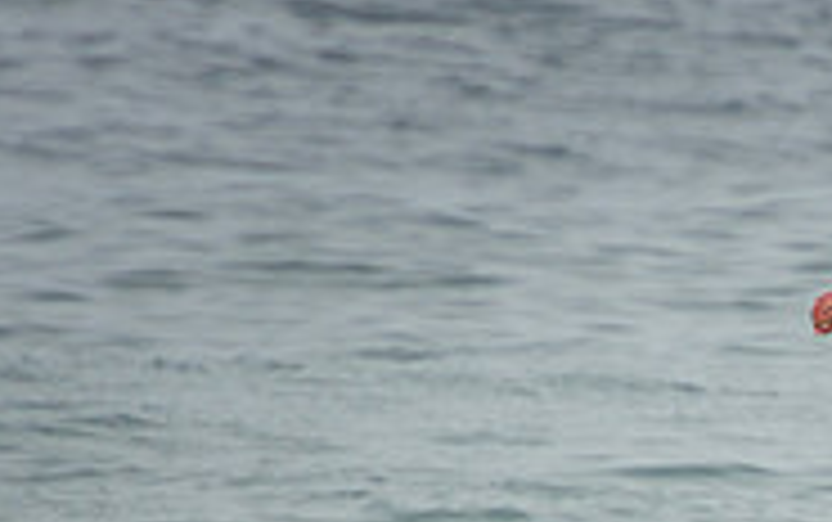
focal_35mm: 1868
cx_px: 1075
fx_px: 42395
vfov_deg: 0.7
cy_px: 745
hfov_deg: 1.1
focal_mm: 390
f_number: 5.6
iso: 200
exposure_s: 1/1600
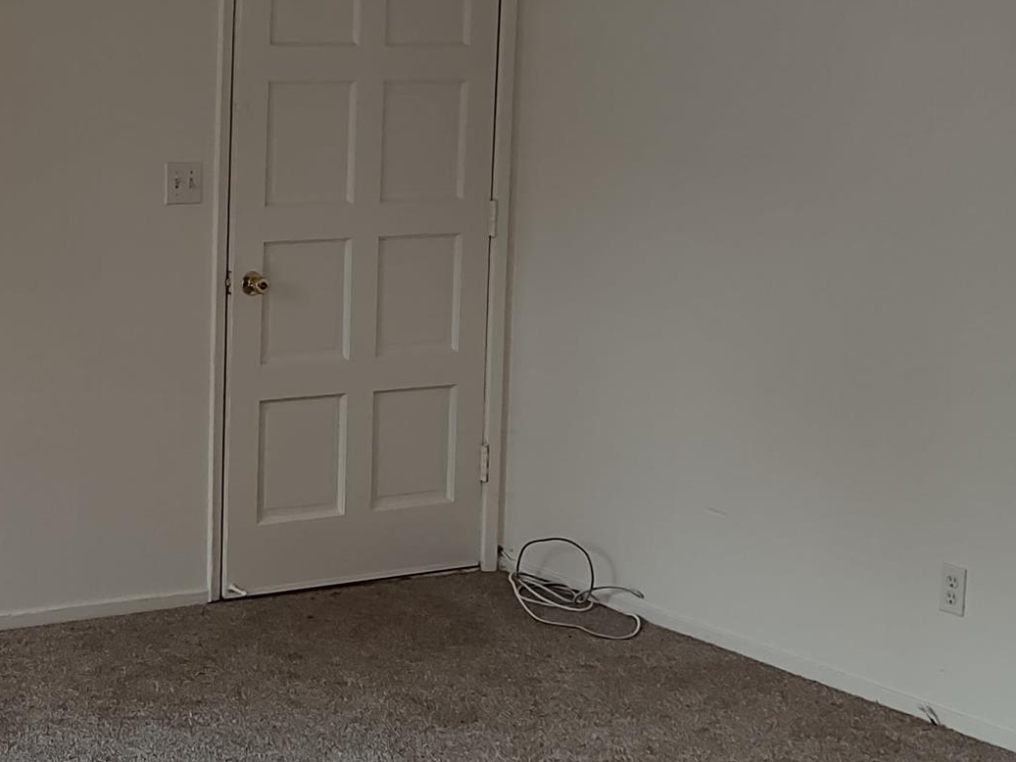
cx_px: 90
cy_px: 263
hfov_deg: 23.7
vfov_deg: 18.4
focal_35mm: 80
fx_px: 2348
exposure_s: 1/393
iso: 112
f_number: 1.79
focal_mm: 4.71
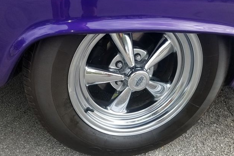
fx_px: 182
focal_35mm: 28
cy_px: 86
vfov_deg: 46.3
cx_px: 119
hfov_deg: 65.5
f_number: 1.7
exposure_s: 1/718
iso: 50
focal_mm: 4.25
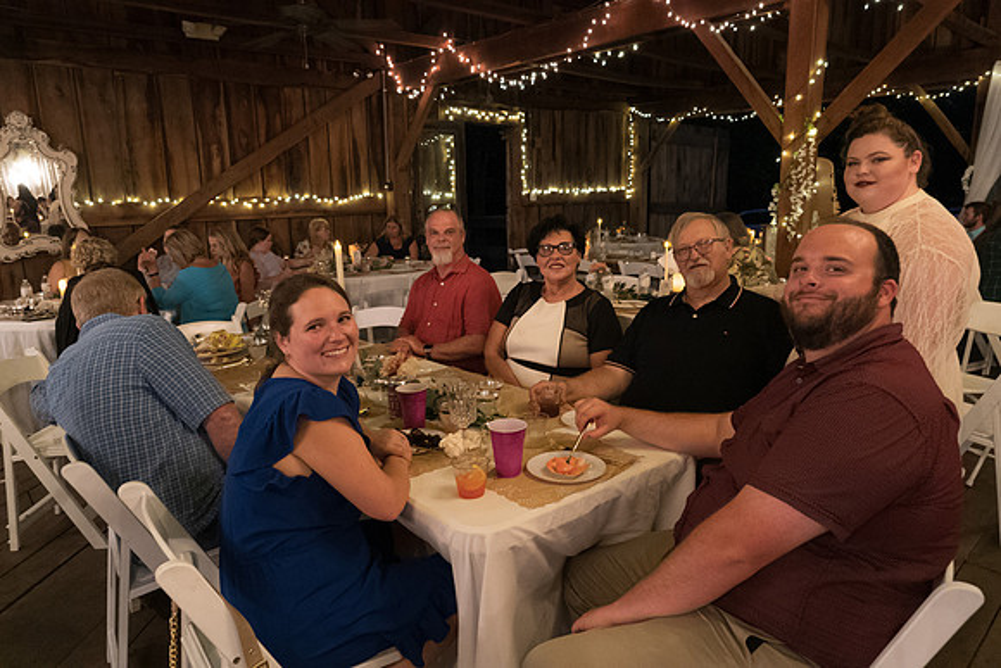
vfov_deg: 53.2
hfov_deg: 73.7
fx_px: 667
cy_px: 334
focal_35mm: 24
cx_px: 500
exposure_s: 1/40
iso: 6400
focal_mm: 24
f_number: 6.3
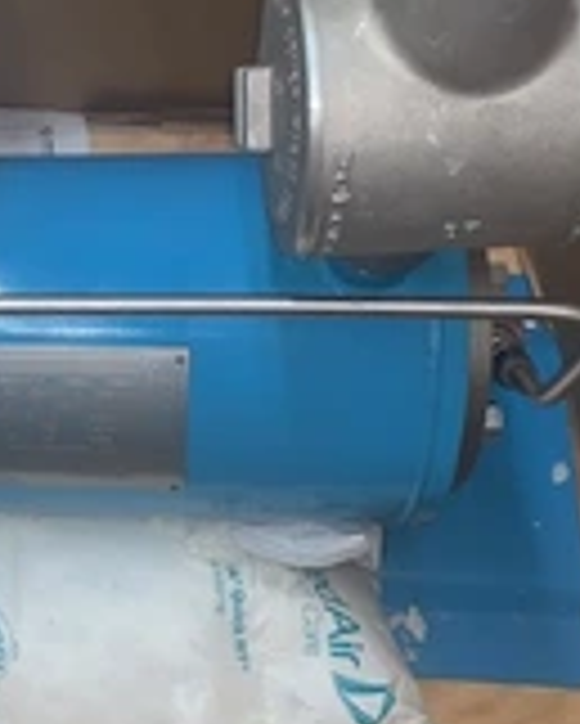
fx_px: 1351
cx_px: -117
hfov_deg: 22.3
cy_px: 346
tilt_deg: -62.9
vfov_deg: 30.0
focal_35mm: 63
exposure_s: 1/15
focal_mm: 4.25
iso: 40
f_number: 1.8
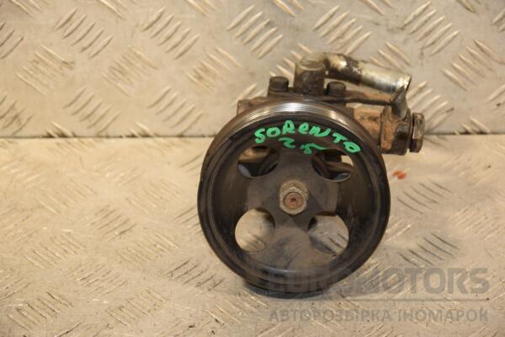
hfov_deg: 17.1
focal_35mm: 120
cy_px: 168
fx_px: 1683
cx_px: 252
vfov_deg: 11.4
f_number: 5.3
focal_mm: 80
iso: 800
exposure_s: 1/125
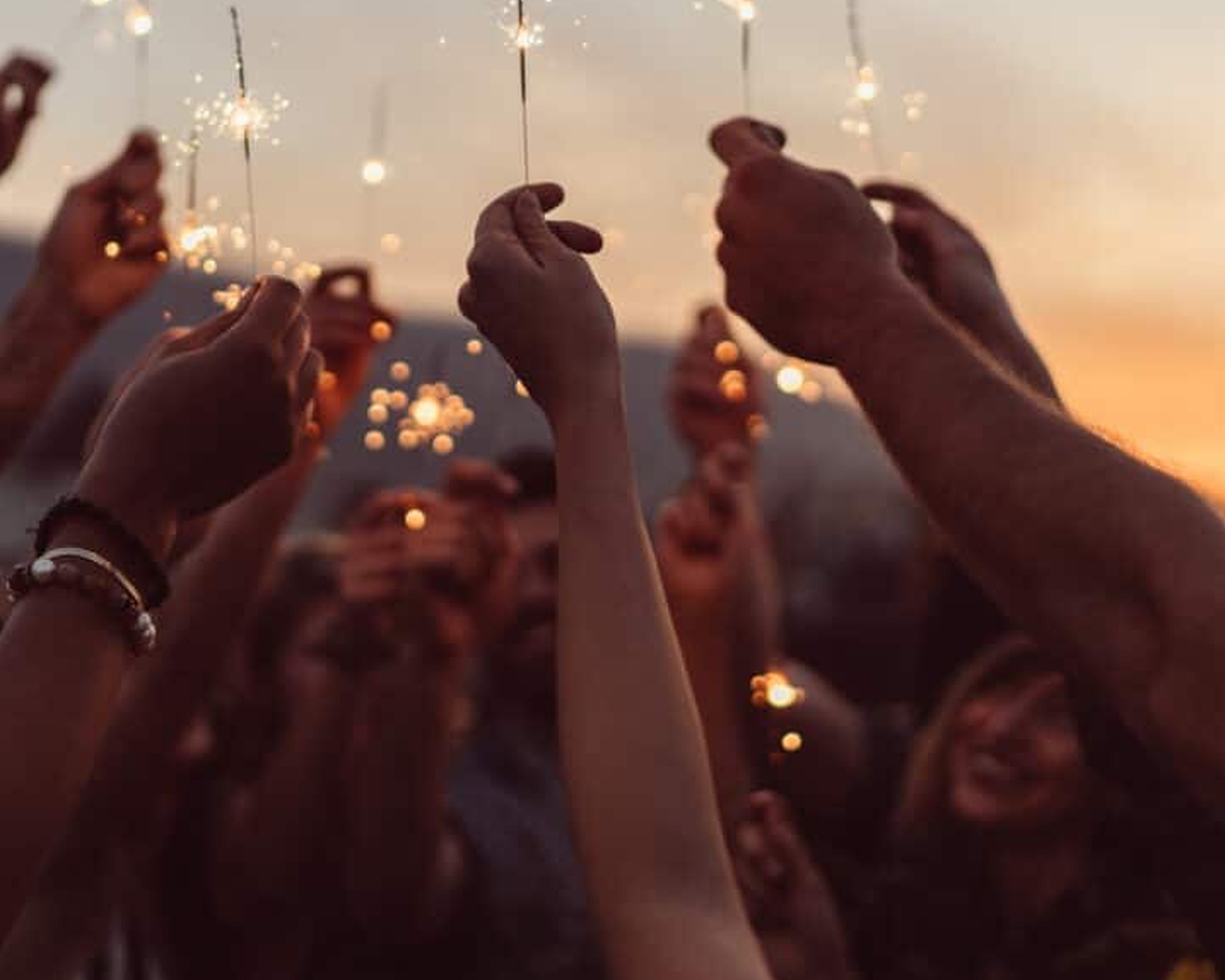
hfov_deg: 34.1
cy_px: 344
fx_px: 1995
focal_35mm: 55
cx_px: 613
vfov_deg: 27.5
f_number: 1.4
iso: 400
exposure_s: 1/2500
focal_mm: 35
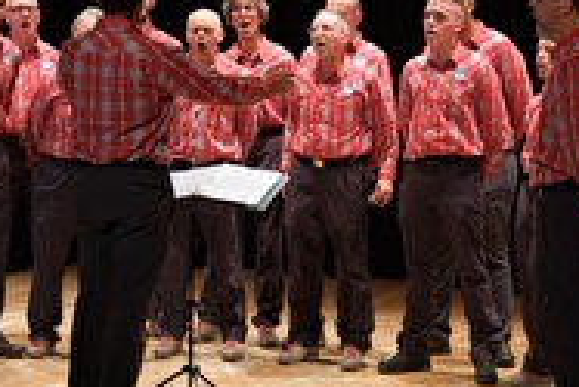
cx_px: 248
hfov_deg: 18.9
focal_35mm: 108
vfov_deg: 12.7
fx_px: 1738
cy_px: 166
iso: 500
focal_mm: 31.1
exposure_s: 1/45
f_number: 2.8
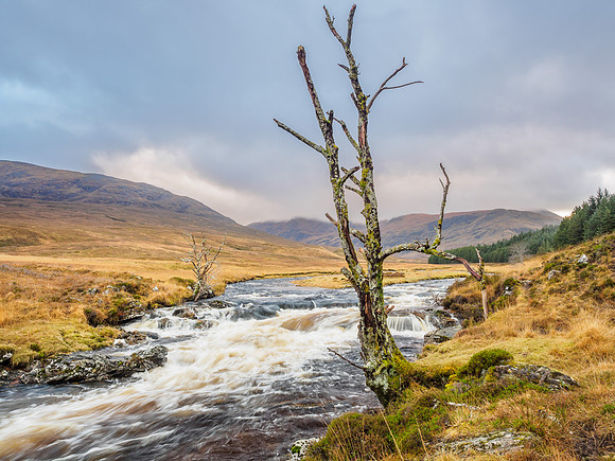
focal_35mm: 24
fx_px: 426
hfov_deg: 71.6
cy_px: 230
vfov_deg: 56.8
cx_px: 308
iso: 200
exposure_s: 1/8
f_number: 7.1
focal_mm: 12
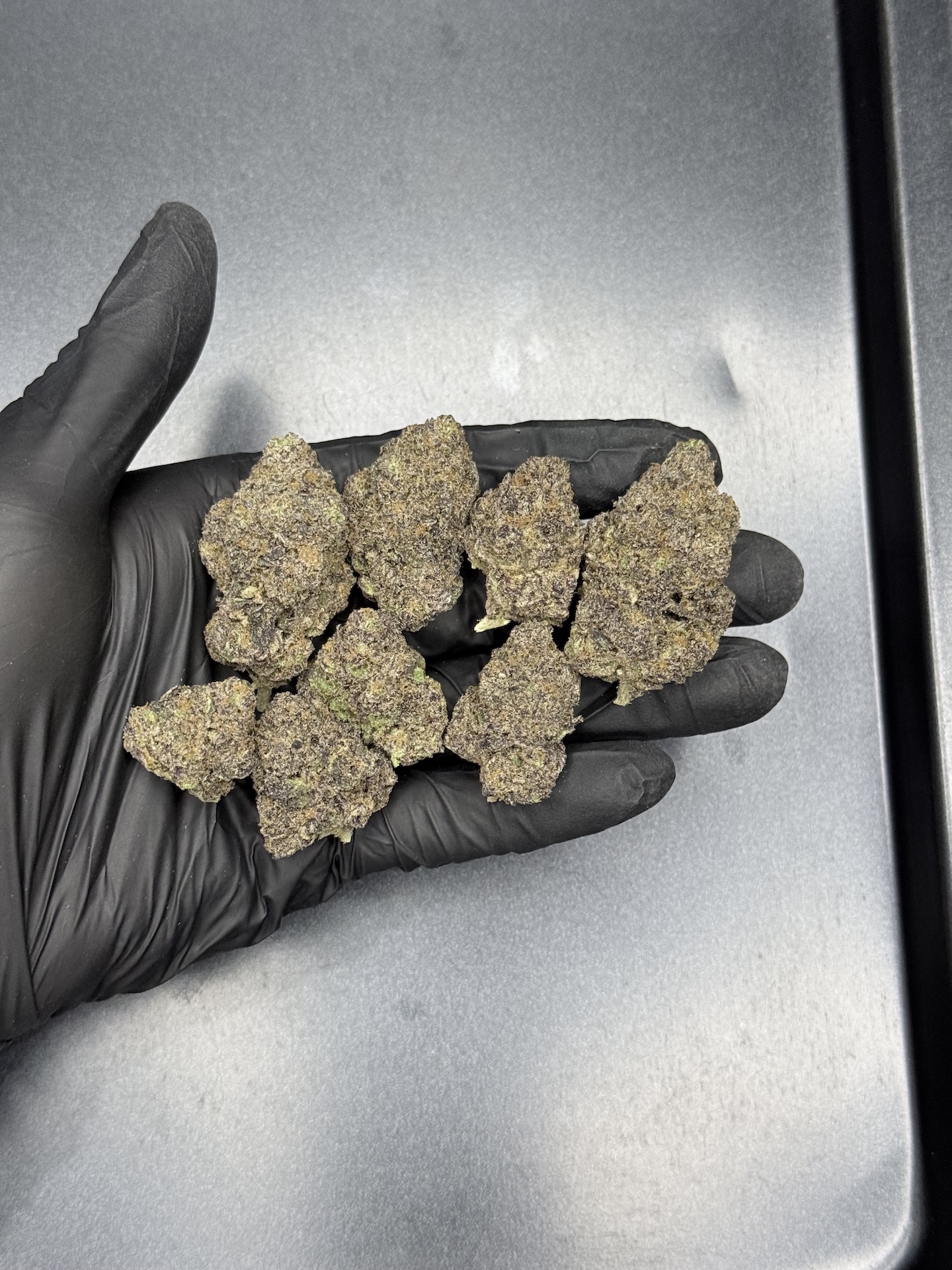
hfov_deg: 30.3
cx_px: 476
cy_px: 635
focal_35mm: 48
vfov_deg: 39.7
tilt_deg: -81.6
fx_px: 1760
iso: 125
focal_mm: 6.76
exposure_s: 1/60
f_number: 1.78
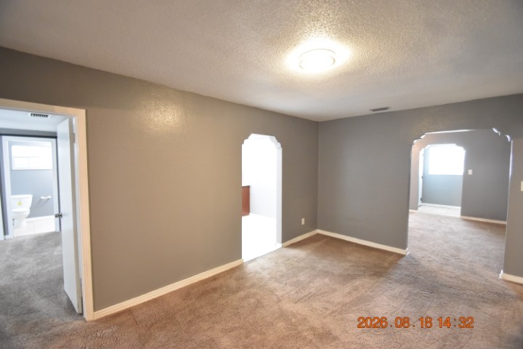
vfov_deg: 77.3
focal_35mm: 15
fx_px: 218
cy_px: 174
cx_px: 262
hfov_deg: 100.4
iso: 2800
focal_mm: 10
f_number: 3.5
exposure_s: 1/60
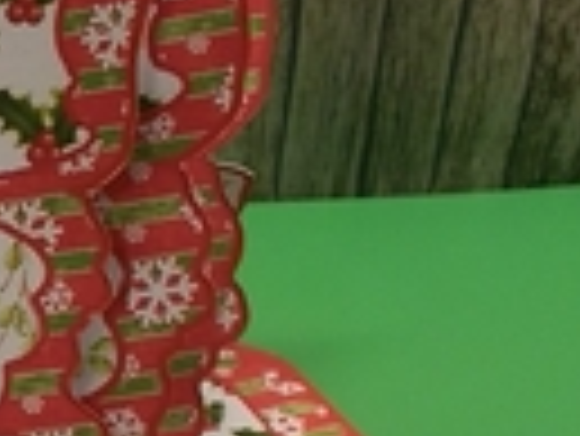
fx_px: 1694
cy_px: 371
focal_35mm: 101
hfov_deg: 18.0
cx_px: -202
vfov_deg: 14.6
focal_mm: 4.1
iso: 104
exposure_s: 1/30
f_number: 3.3
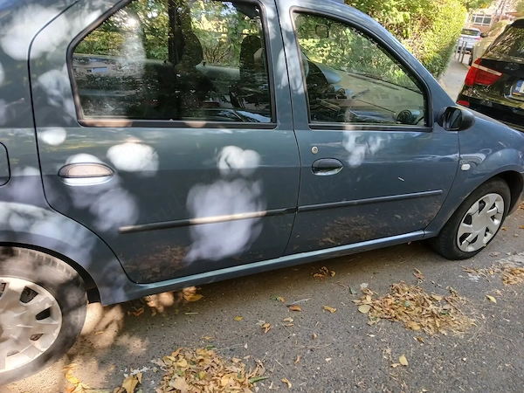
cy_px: 196
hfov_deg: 67.3
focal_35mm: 26
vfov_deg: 53.1
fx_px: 394
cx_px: 262
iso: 64
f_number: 1.8
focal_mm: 3.98
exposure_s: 1/50
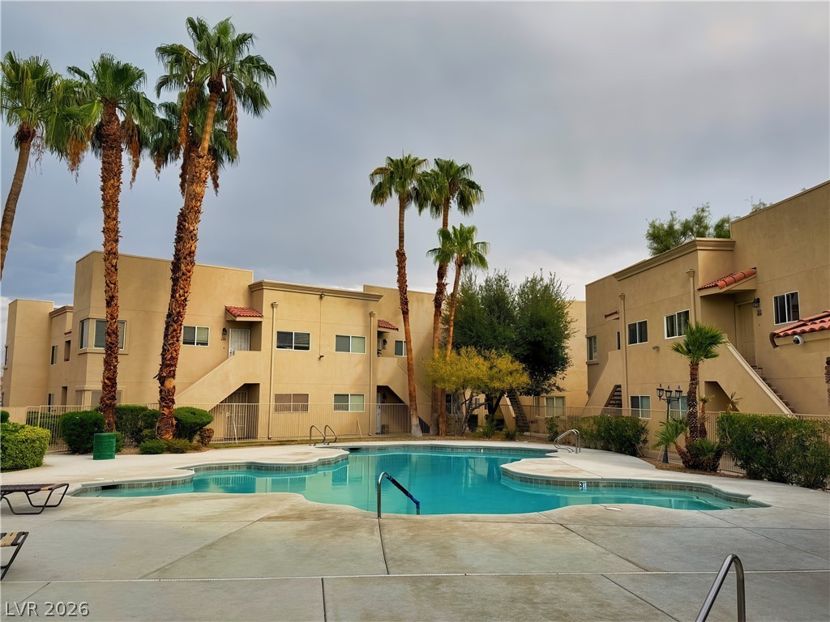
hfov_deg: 61.7
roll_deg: +0.5
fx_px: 695
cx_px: 415
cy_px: 311
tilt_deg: +7.7
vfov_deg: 48.2
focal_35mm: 29
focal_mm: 6.76
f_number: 1.78
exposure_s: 1/6173
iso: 80
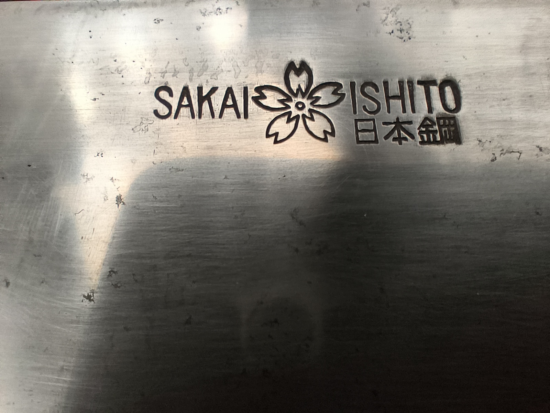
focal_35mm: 25
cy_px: 206
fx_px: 397
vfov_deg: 54.9
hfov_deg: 69.4
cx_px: 275
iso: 125
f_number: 2.4
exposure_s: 1/50
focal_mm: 2.02
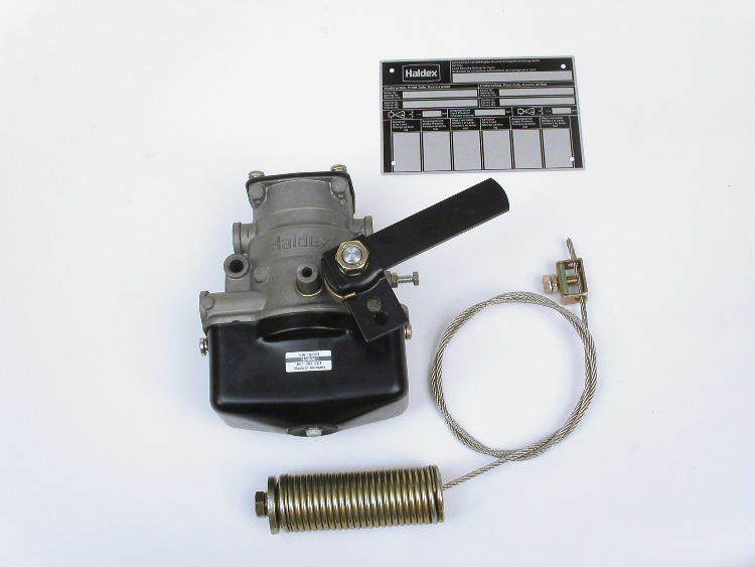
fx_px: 982
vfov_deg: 32.2
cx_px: 378
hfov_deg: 42.1
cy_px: 284
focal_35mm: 45
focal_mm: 9.3
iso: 100
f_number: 6.7
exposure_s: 1.5
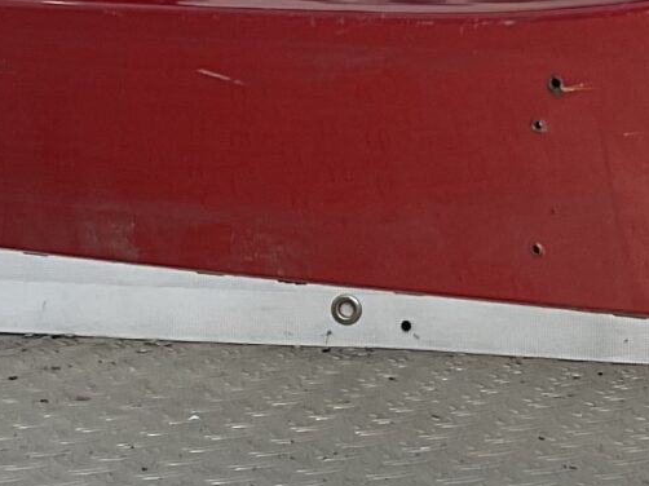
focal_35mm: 148
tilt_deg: -5.9
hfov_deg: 13.3
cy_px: 182
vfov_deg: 10.0
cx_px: 468
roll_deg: -1.7
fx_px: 2773
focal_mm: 3
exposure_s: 1/194
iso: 16
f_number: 1.8
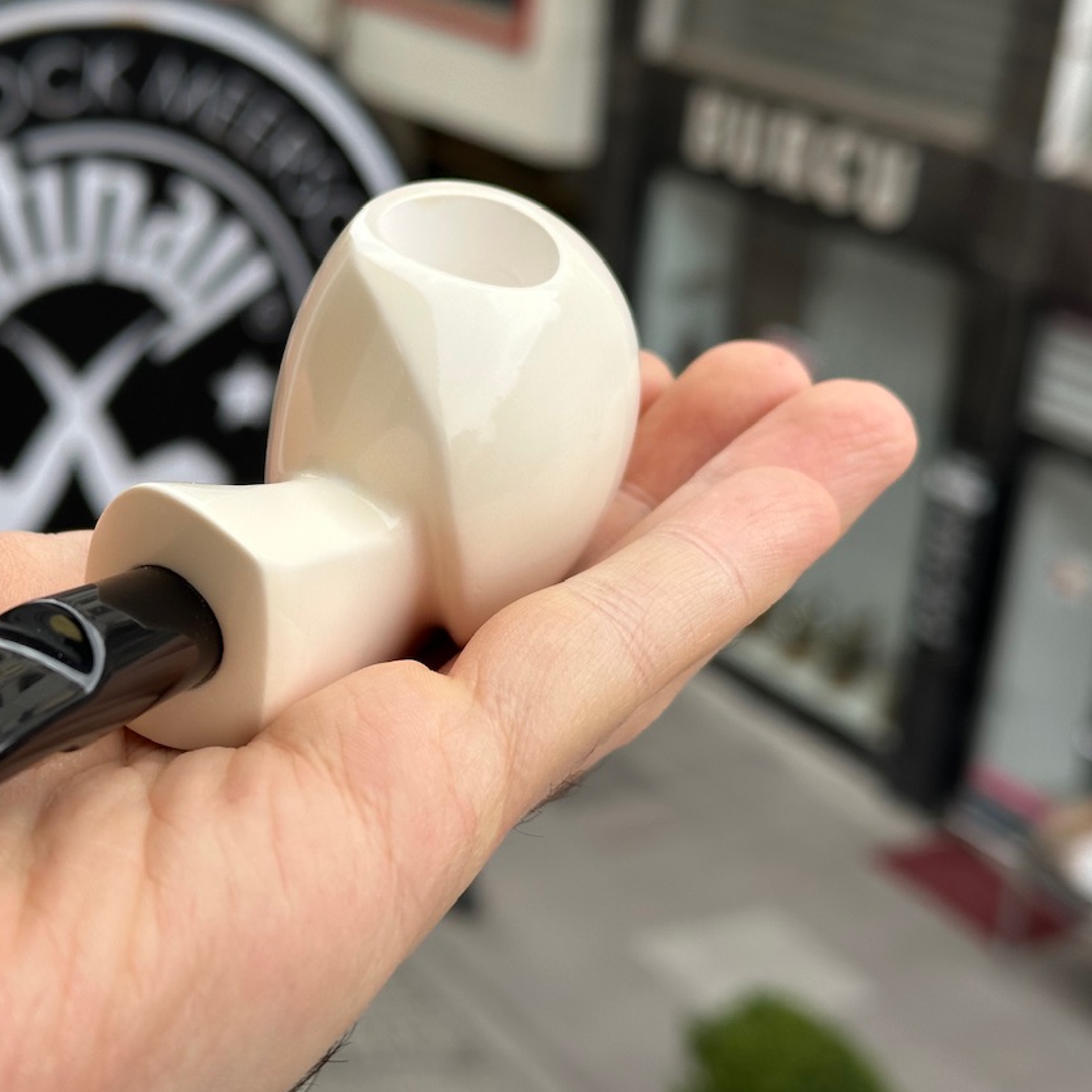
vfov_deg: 26.5
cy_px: 469
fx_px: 2320
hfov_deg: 26.2
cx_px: 298
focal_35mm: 65
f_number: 1.78
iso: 64
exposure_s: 1/642
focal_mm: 6.86
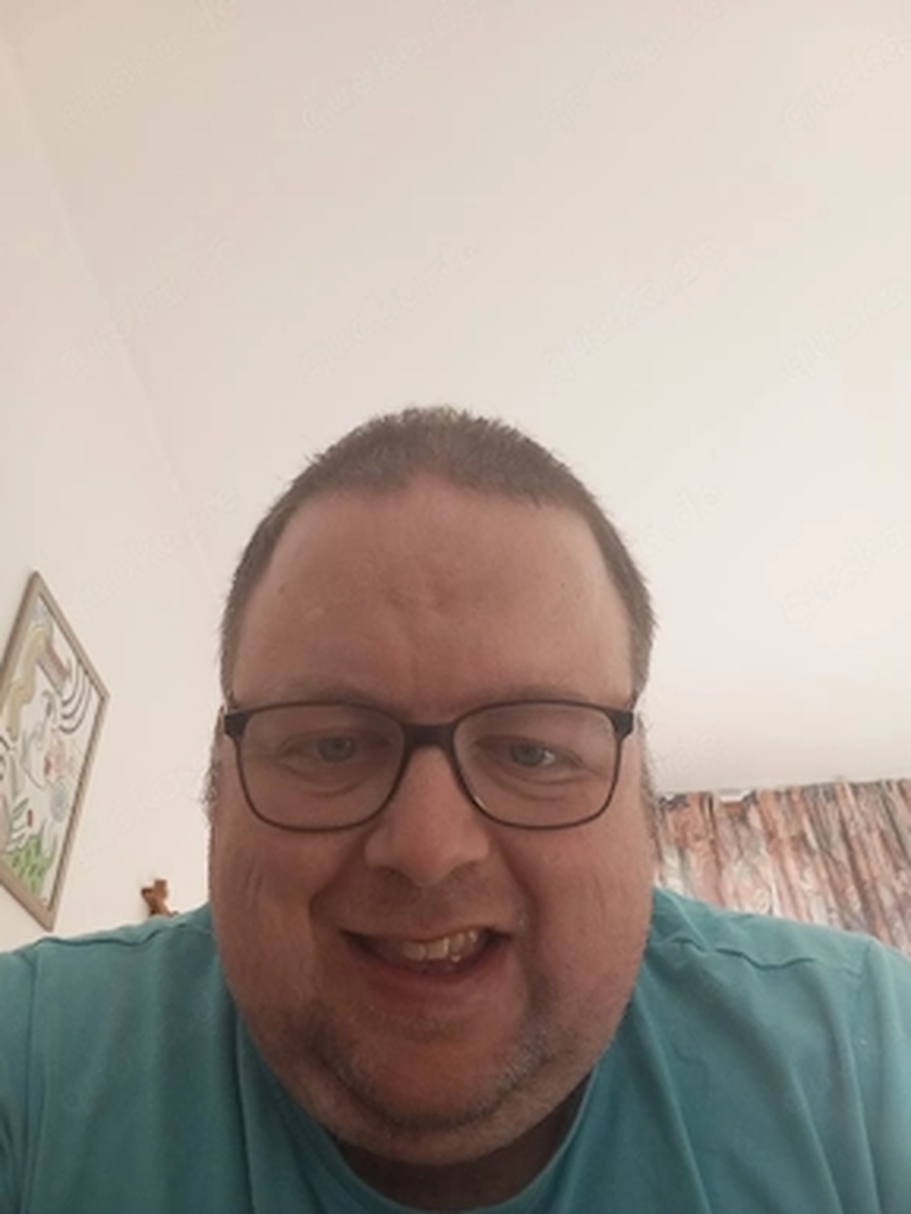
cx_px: 457
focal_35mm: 27
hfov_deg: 51.4
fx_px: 947
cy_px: 587
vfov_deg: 65.3
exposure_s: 1/101
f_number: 2
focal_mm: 2.77
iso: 165
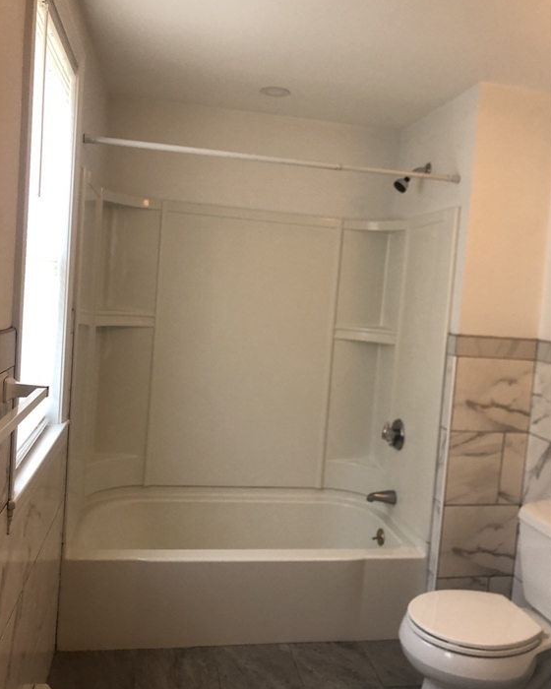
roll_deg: -4.7
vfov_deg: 58.8
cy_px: 336
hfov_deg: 48.5
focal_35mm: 30
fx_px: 612
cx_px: 274
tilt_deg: -3.4
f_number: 1.8
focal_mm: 3.99
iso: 40
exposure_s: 1/30
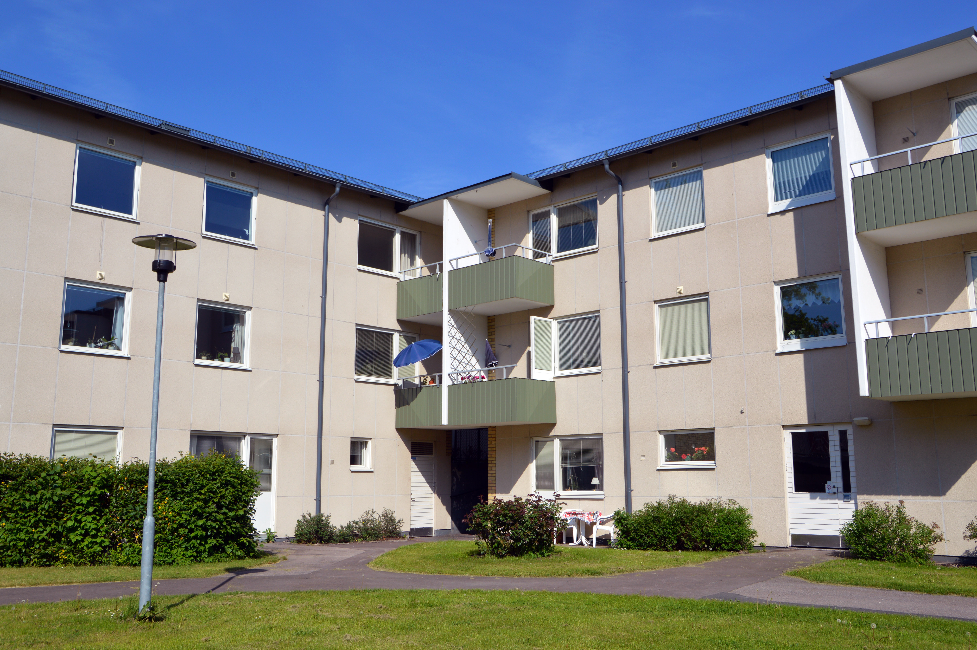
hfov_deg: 57.3
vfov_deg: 39.9
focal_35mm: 33
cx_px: 488
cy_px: 325
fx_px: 895
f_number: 9
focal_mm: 22
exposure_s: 1/320
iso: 100
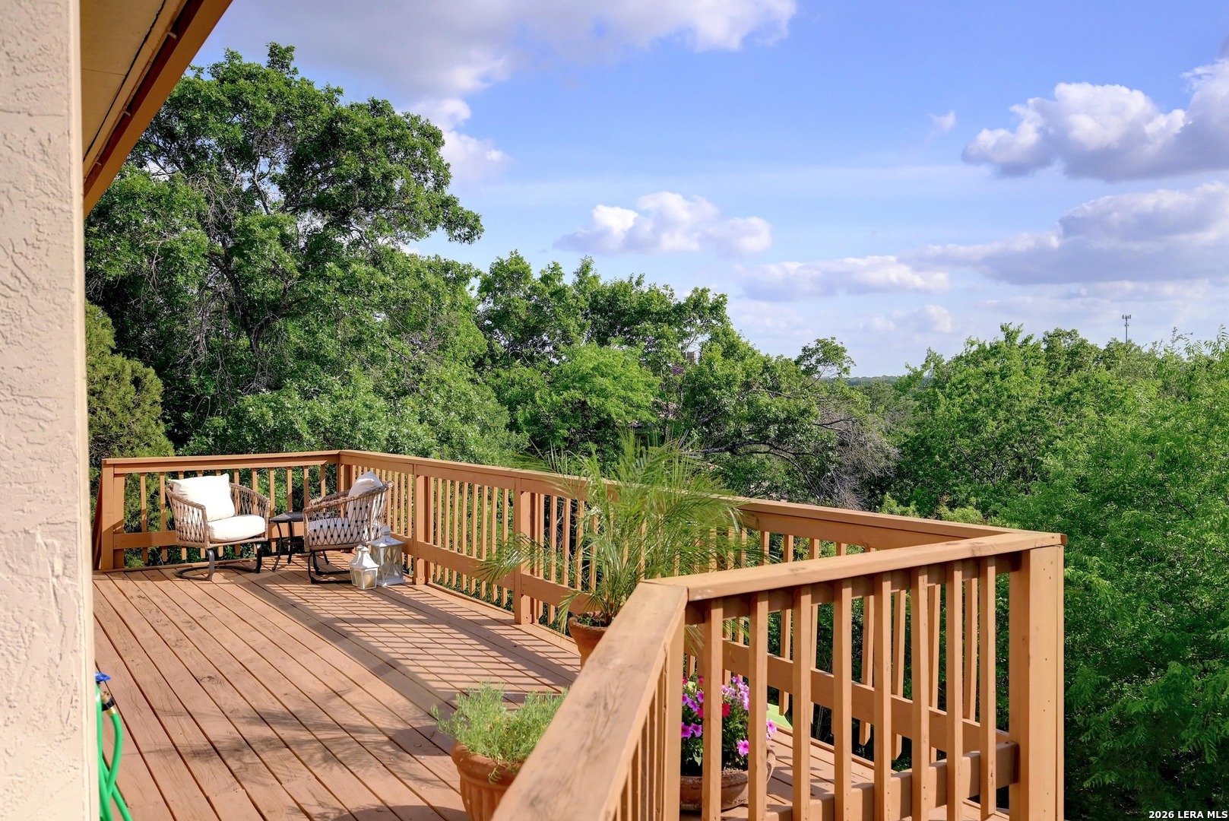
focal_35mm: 30
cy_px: 410
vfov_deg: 43.7
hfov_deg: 61.9
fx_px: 1025
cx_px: 614
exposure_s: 1/3200
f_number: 6.3
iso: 2000
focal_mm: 30
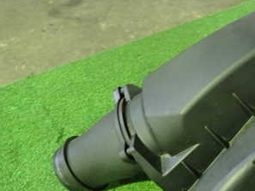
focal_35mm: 61
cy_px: 150
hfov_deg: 29.5
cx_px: 258
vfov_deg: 23.7
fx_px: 449
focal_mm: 5.4
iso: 800
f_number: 2.3
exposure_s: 1/20
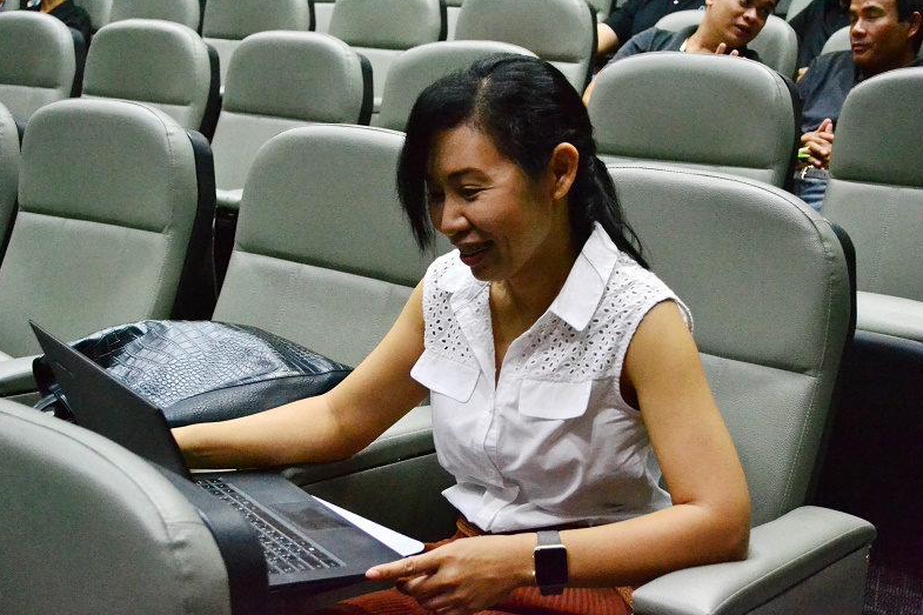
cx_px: 466
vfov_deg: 24.6
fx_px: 1410
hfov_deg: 36.3
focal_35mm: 55
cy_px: 308
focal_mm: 36
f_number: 5
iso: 6400
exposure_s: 1/50
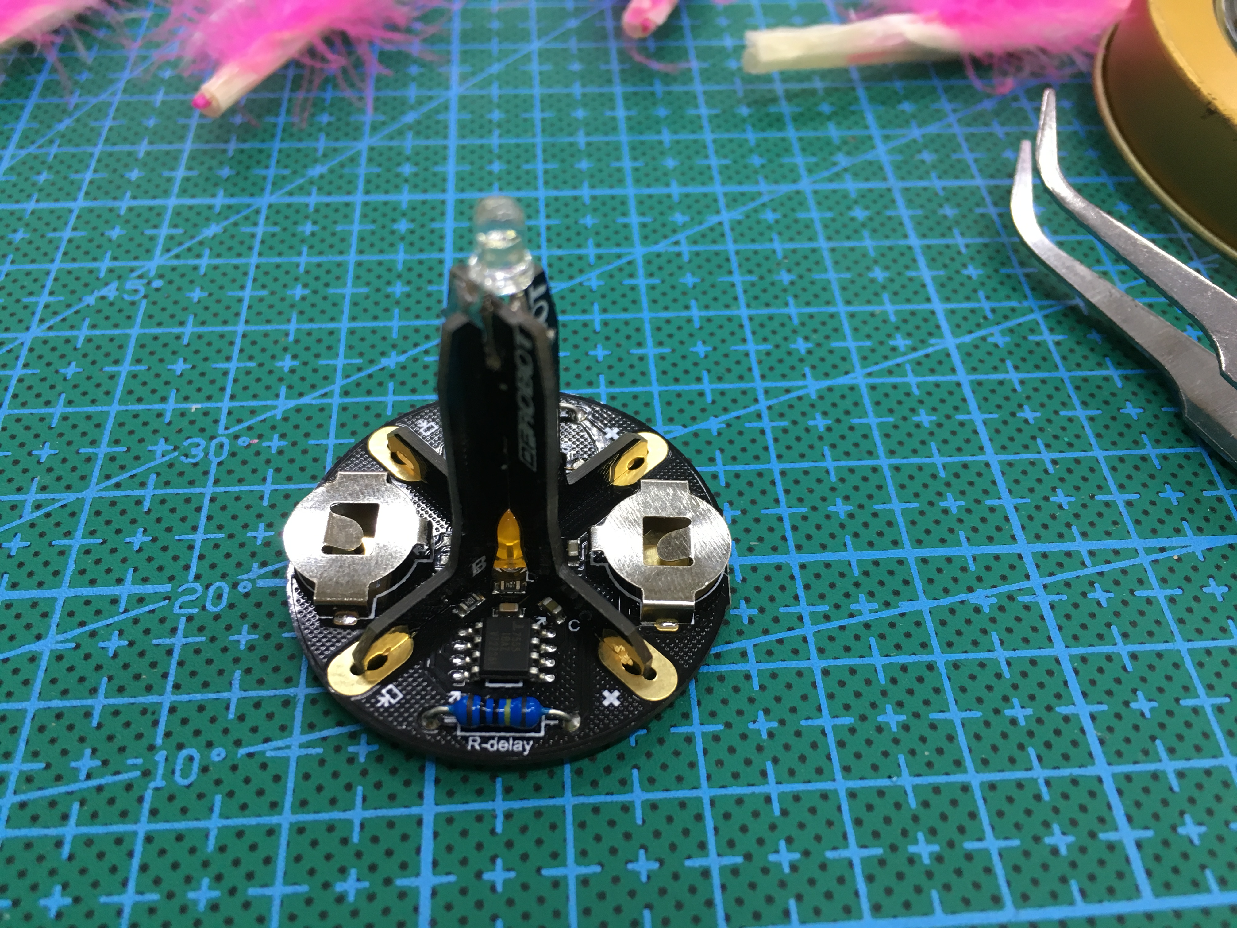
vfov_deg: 48.2
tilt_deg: -51.6
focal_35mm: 29
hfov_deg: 61.7
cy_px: 464
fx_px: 1036
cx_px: 618
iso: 100
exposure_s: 1/33
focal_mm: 4.15
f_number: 2.2
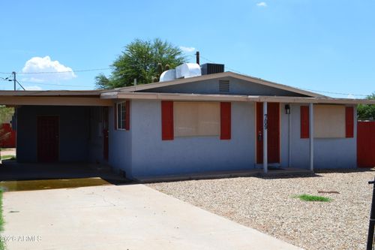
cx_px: 188
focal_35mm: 42
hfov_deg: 46.4
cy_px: 125
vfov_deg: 31.9
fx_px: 437
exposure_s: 1/400
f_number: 11
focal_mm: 28
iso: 400
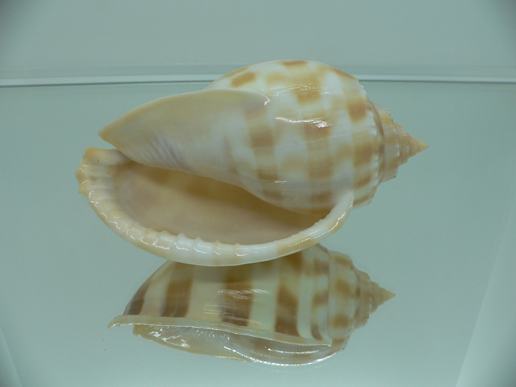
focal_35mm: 35
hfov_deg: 52.6
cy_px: 194
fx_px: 522
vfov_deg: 40.7
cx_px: 258
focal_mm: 4.6
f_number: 2.8
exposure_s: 1/60
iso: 80
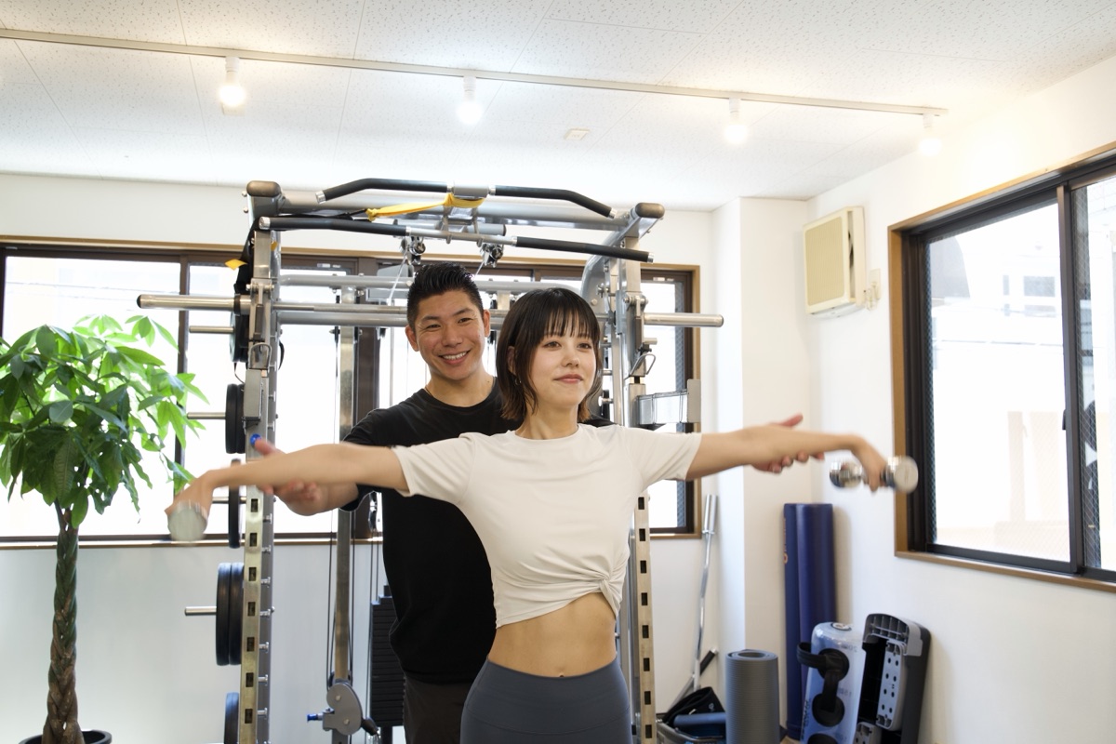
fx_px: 1116
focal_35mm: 36
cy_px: 372
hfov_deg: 53.1
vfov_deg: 36.9
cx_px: 558
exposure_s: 1/60
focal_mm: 36
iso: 800
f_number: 4.5
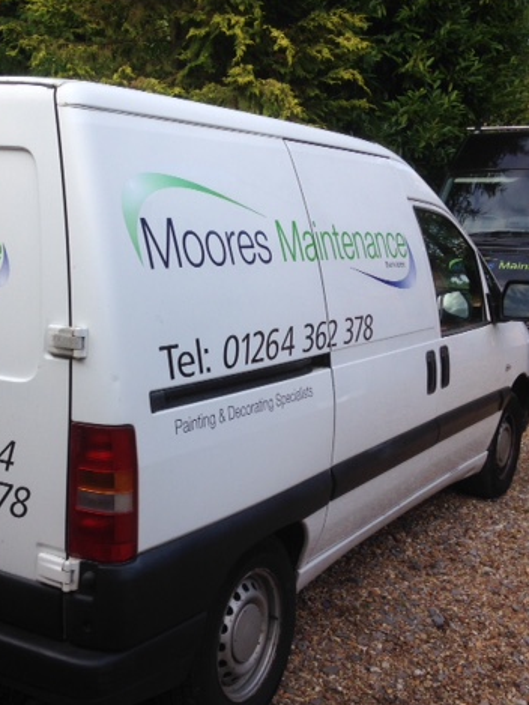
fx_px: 917
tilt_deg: -11.1
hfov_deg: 31.9
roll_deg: -0.9
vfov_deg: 42.1
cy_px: 347
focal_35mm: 45
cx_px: 170
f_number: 2.4
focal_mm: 4.12
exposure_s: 1/542
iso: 50
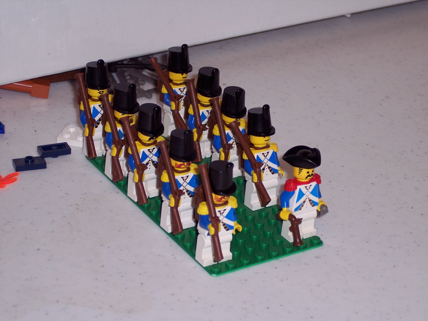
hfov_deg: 16.8
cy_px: 160
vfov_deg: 12.7
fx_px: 1447
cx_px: 214
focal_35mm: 117
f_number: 4.8
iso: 100
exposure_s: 1/125
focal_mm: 24
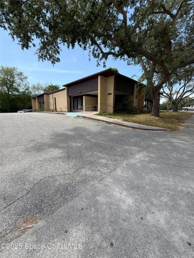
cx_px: 97
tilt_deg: -8.7
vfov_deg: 102.1
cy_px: 129
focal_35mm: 14
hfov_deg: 85.7
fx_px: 105
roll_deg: -2.0
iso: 50
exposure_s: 1/1087
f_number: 2.2
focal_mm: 2.22
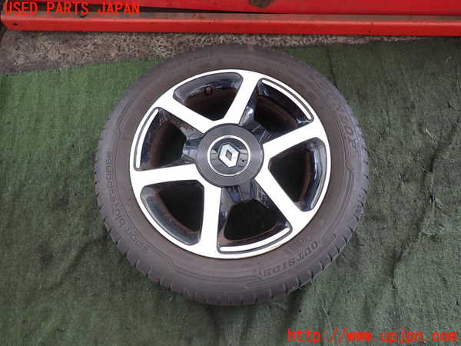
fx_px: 333
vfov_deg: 54.9
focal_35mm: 25
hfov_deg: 69.4
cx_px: 230
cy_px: 173
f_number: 2
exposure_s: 1/30
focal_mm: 4.5
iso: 200
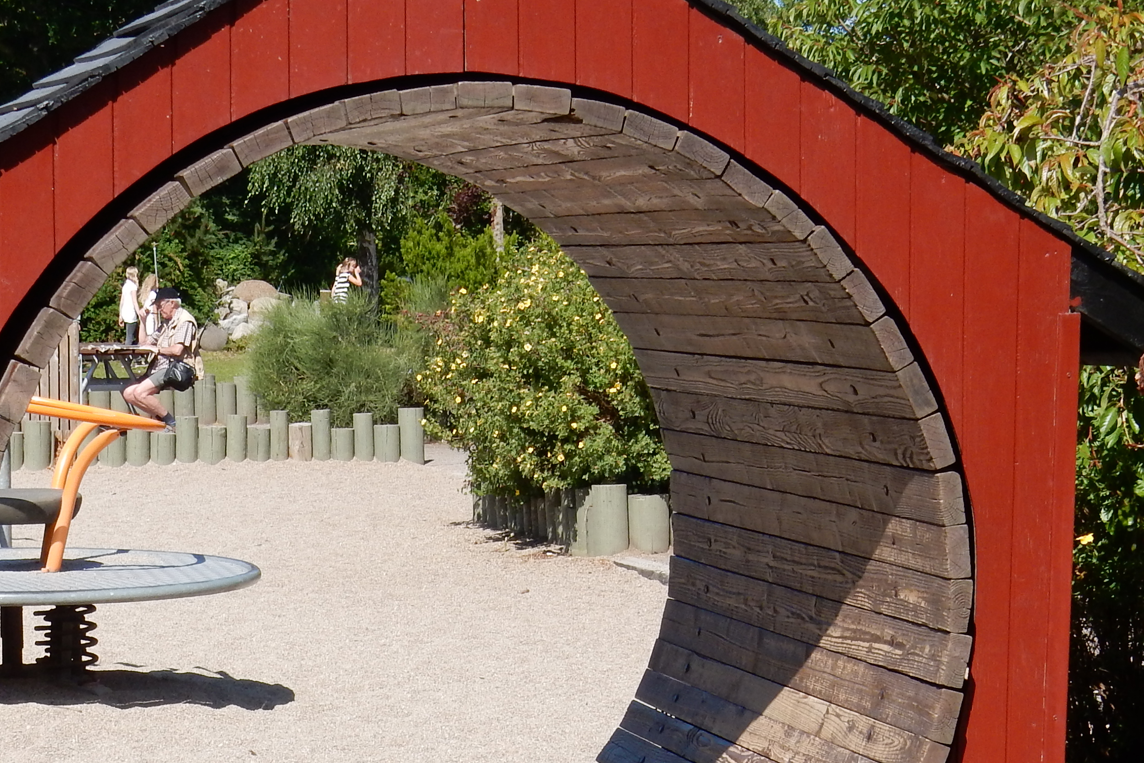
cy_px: 676
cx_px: 362
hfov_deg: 17.7
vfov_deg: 11.8
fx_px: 3654
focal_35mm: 115
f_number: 4.5
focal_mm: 10.7
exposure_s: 1/800
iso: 125
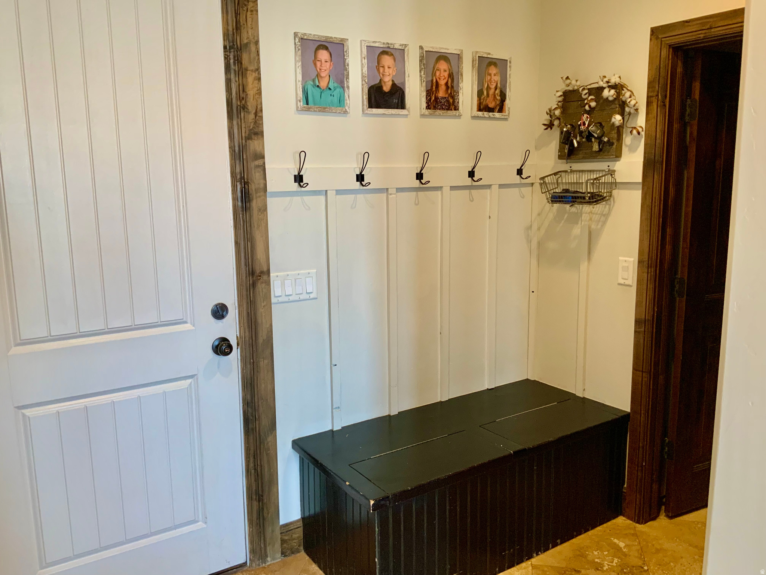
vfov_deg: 48.2
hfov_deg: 61.7
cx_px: 383
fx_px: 642
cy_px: 288
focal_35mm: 29
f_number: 1.8
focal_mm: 3
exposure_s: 1/60
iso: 100
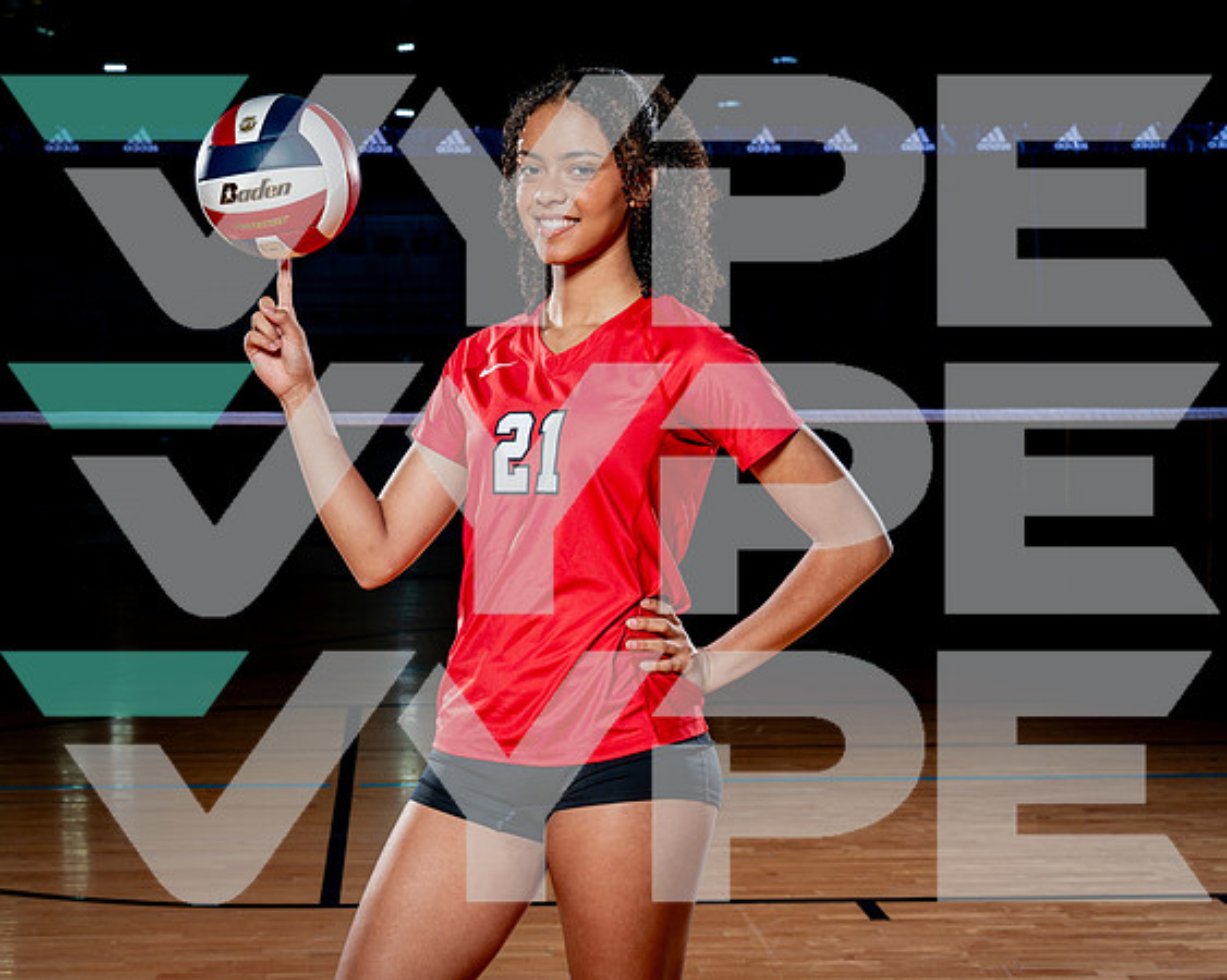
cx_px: 490
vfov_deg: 24.1
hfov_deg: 29.9
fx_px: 2295
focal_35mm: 63
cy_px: 490
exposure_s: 1/250
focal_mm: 56
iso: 250
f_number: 8
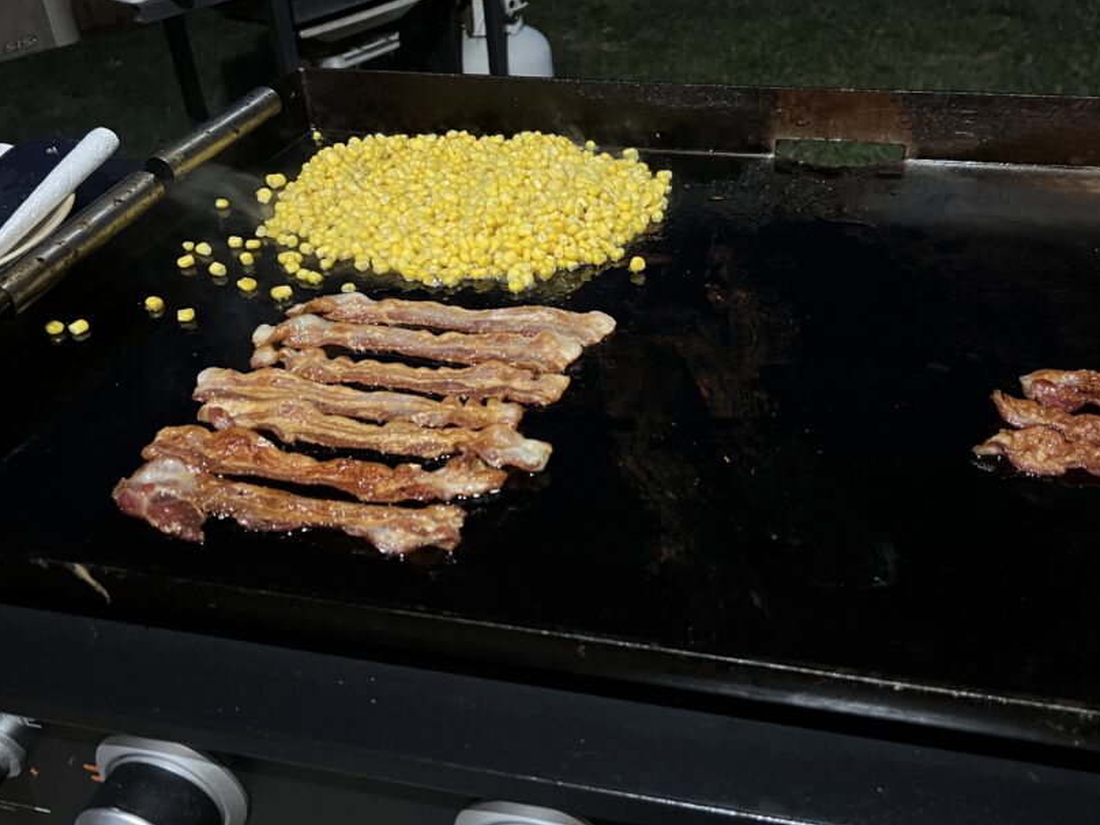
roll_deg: +2.7
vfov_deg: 42.9
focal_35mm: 33
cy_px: 368
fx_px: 1048
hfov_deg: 55.2
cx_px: 628
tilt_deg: -33.9
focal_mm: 5.7
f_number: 1.5
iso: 640
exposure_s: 1/30
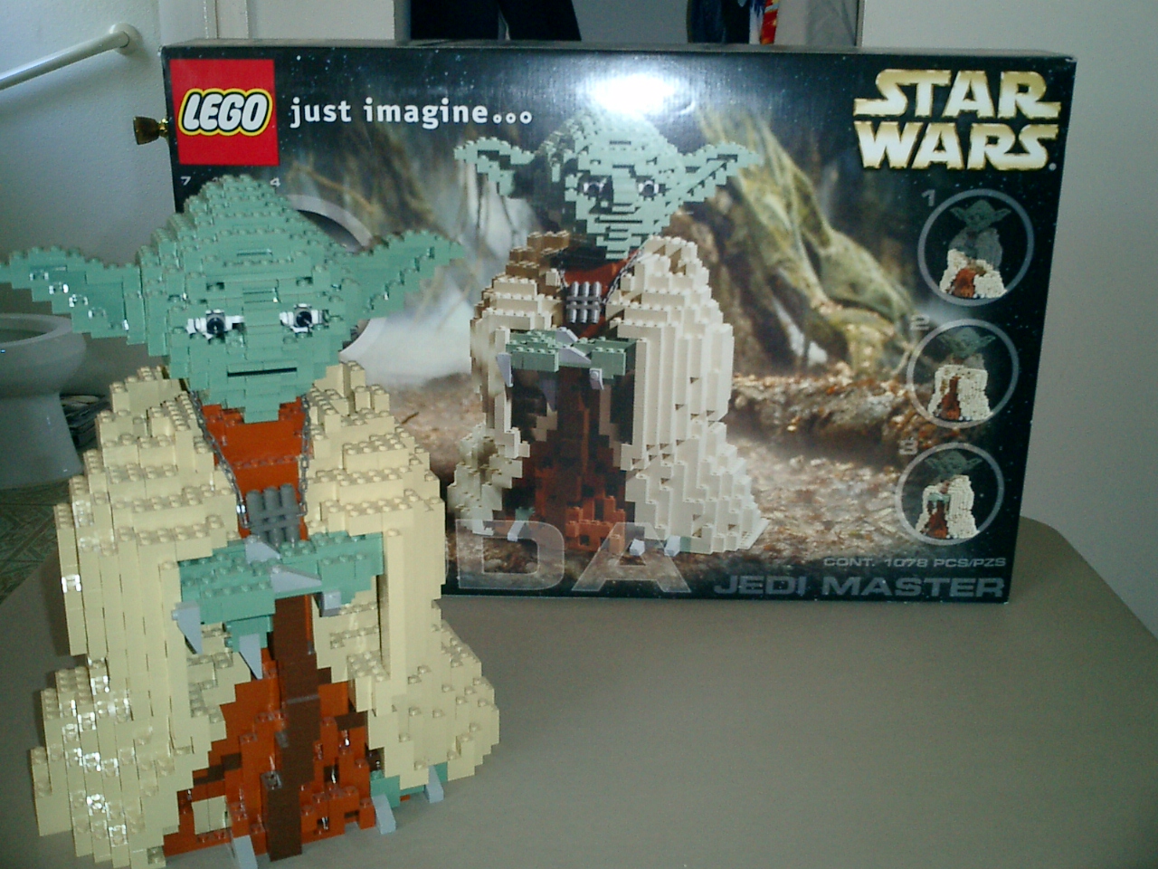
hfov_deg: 51.4
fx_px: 1204
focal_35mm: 36
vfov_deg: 39.7
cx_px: 579
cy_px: 434
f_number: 3.2
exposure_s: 1/30
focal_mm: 7.5
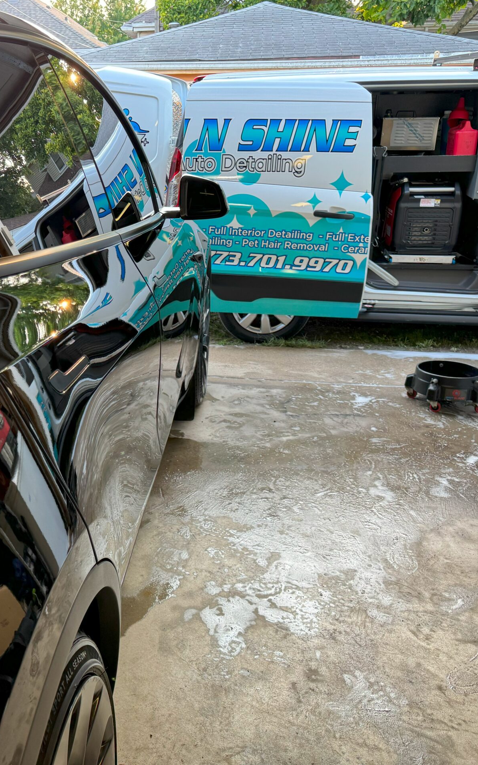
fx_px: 709
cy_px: 382
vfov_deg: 56.7
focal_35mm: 34
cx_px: 100
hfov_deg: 36.1
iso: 125
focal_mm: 6.76
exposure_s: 1/120
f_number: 1.78
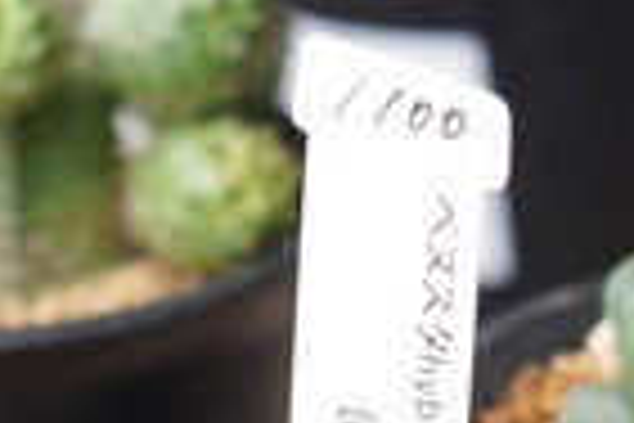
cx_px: 171
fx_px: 8963
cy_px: 511
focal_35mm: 509
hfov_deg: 4.0
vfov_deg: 2.7
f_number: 5.6
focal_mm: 90
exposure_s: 1/160
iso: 400
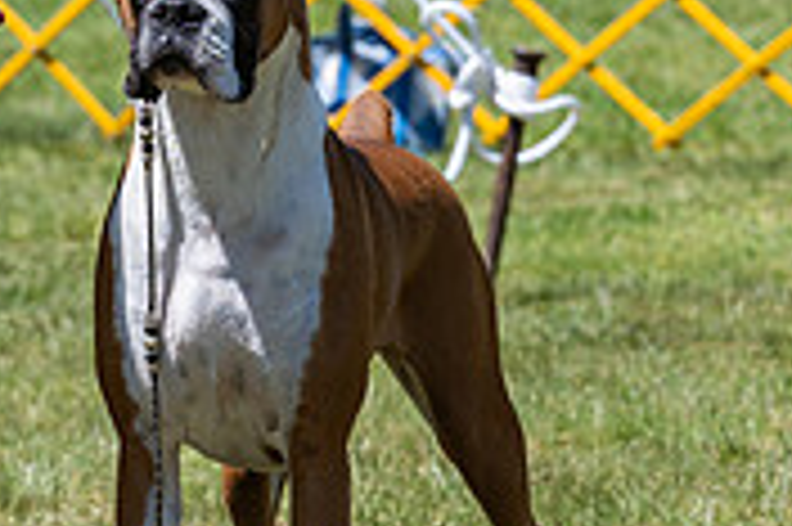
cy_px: -11
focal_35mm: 439
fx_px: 9649
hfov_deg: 4.7
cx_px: 225
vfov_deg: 3.1
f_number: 6.3
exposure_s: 1/640
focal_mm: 133
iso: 160
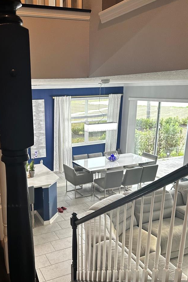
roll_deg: +0.4
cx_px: 56
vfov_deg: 58.4
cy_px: 165
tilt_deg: -16.5
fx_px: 251
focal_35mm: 32
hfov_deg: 40.4
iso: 320
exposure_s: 1/60
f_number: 1.78
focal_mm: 6.86
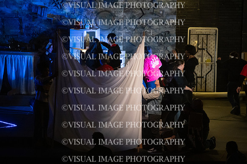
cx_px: 124
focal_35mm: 270
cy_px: 82
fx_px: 1851
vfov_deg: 5.1
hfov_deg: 7.6
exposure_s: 1/160
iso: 10000
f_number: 6
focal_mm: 270
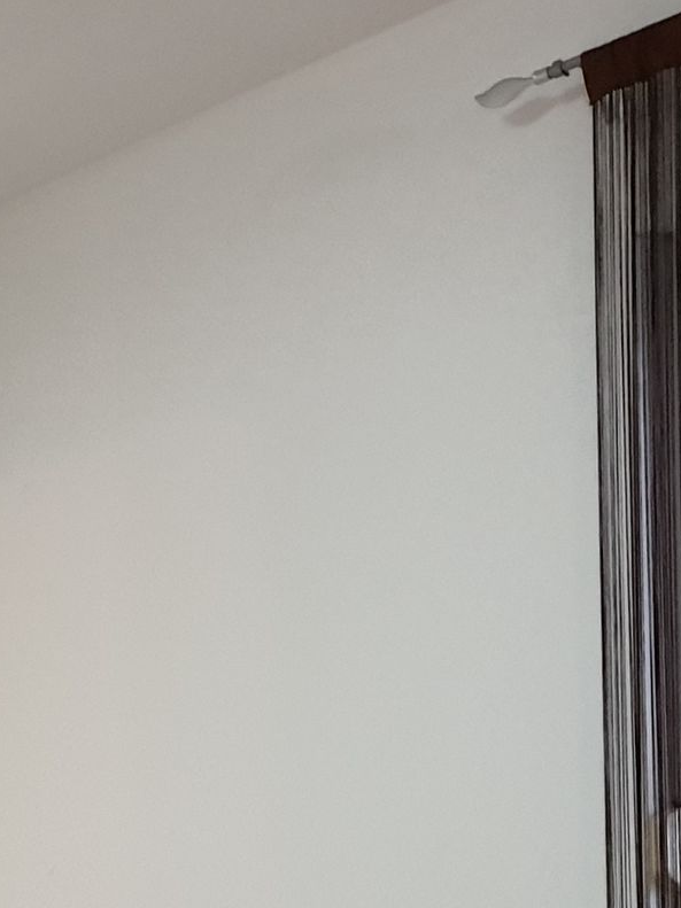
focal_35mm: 92
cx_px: -571
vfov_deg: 19.8
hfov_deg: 14.1
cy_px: 1131
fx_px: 2414
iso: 320
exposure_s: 1/33
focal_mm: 4.3
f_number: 1.5
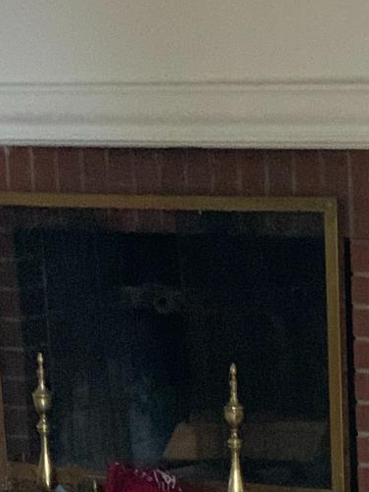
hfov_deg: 9.3
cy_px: 620
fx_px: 2258
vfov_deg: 12.1
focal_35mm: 159
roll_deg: +0.0
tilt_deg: -15.3
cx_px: 322
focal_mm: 6
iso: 500
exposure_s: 1/40
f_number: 2.4
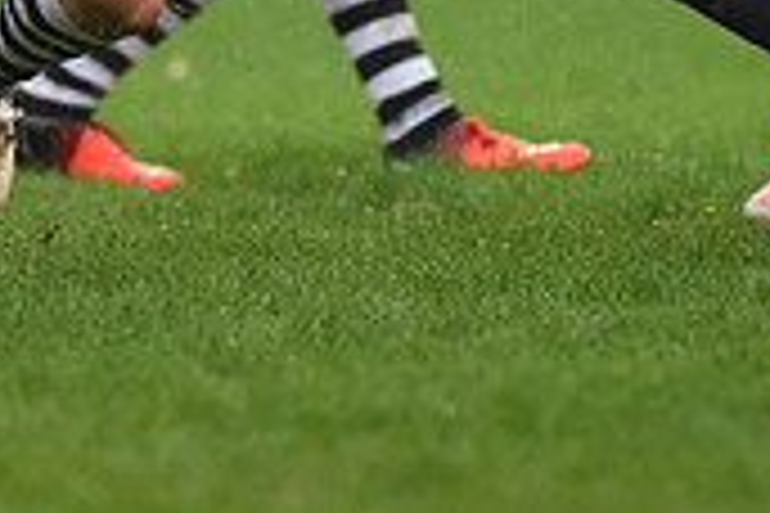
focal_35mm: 1018
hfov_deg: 2.0
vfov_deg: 1.3
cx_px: 333
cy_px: -353
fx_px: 21772
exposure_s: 1/800
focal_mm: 300
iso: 2500
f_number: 2.8
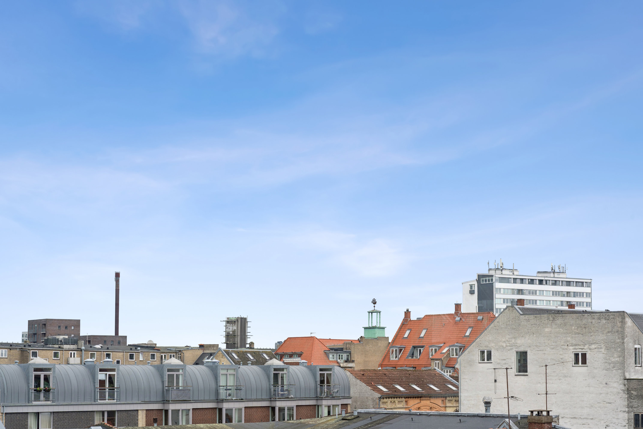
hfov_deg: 28.8
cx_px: 322
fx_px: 1250
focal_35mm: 70
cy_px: 214
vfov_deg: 19.5
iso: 400
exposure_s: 1/160
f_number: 10
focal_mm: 70
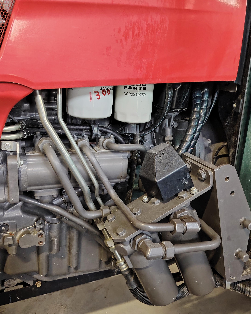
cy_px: 162
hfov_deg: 44.5
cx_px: 124
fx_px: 306
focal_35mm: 33
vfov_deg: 54.2
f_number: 1.75
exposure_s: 1/25
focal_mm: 5.25
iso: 1338
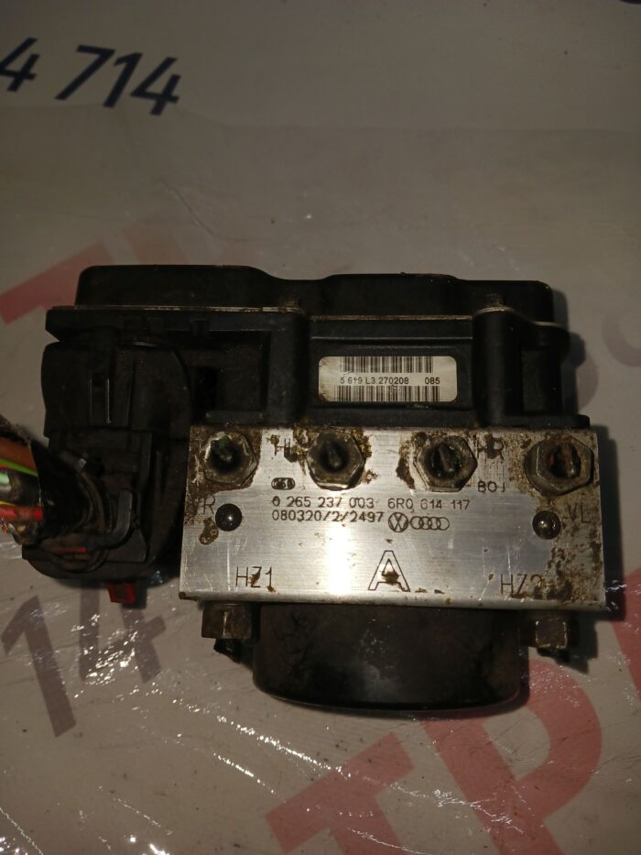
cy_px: 428
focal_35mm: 27
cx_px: 320
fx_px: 666
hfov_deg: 51.4
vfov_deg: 65.3
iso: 40
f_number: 1.8
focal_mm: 4
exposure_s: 1/100
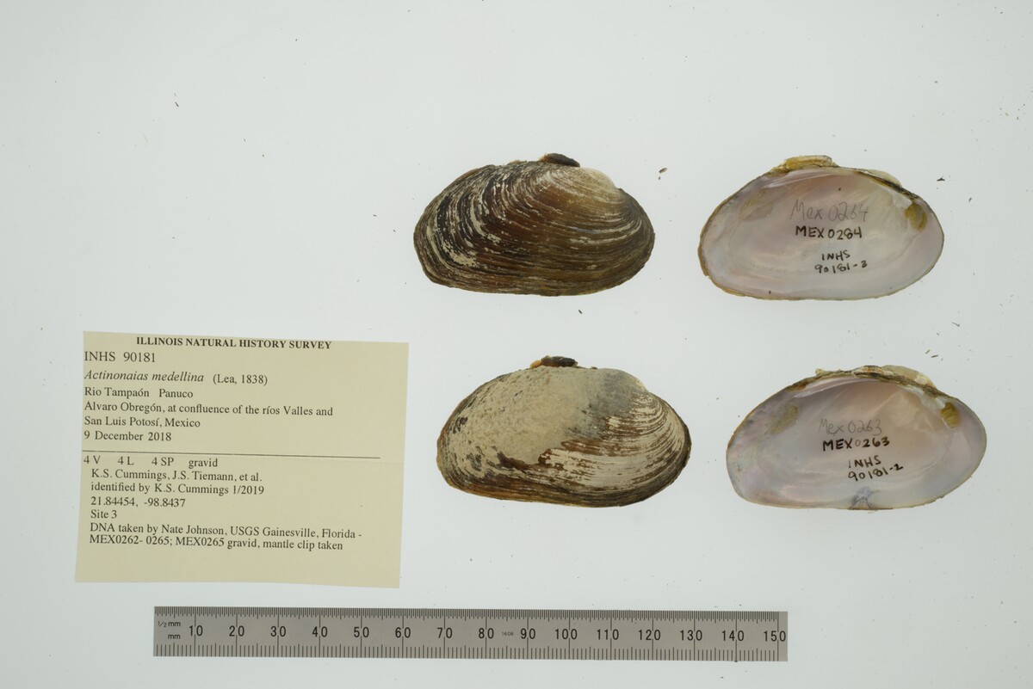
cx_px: 516
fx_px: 1722
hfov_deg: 33.4
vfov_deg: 22.6
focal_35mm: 60
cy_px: 344
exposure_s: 1/10
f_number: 32
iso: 100
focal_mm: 60
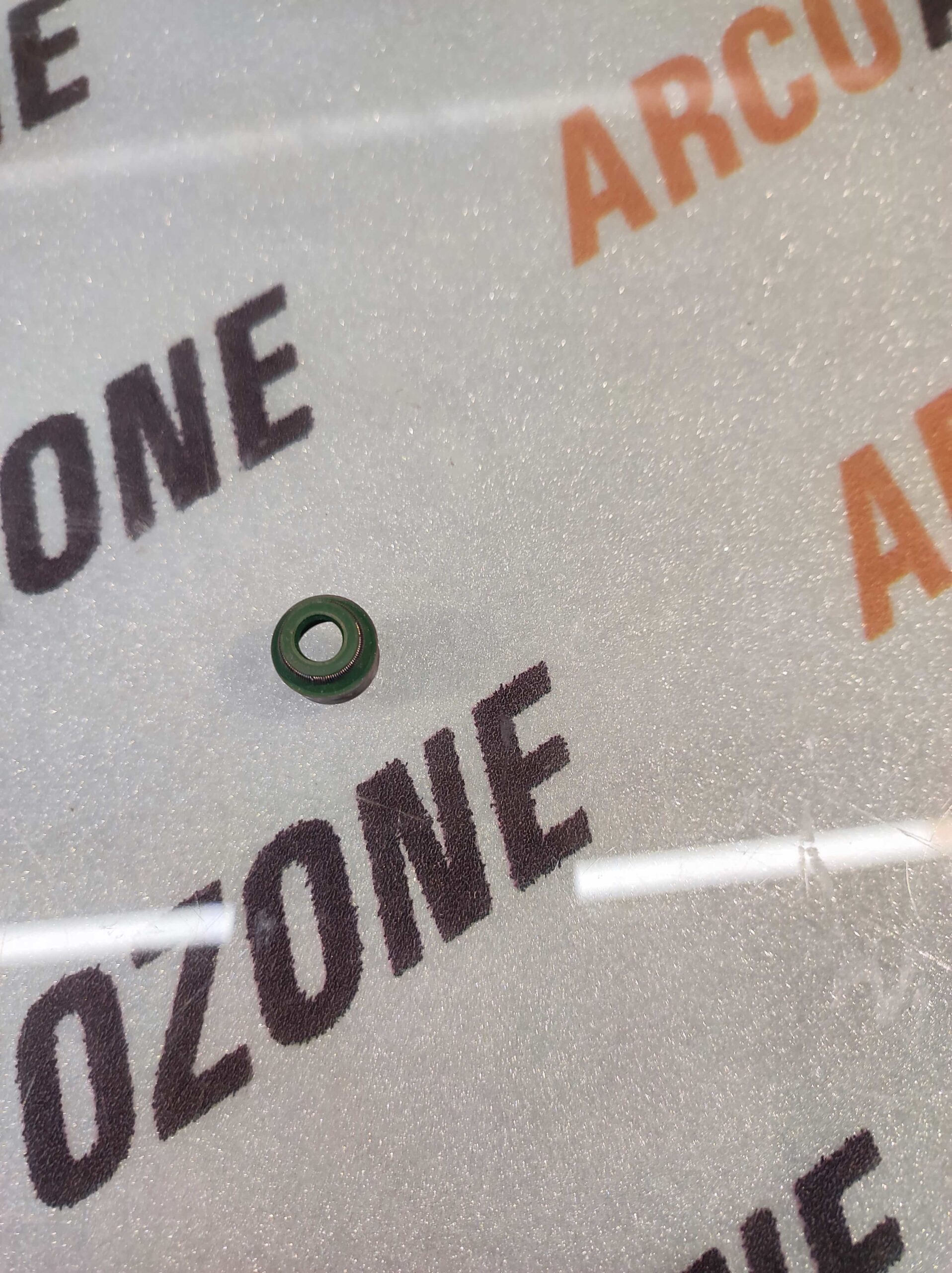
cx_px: 476
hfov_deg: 74.7
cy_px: 636
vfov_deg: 91.1
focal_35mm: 17
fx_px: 624
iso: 152
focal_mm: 4.74
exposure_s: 1/50
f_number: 1.79
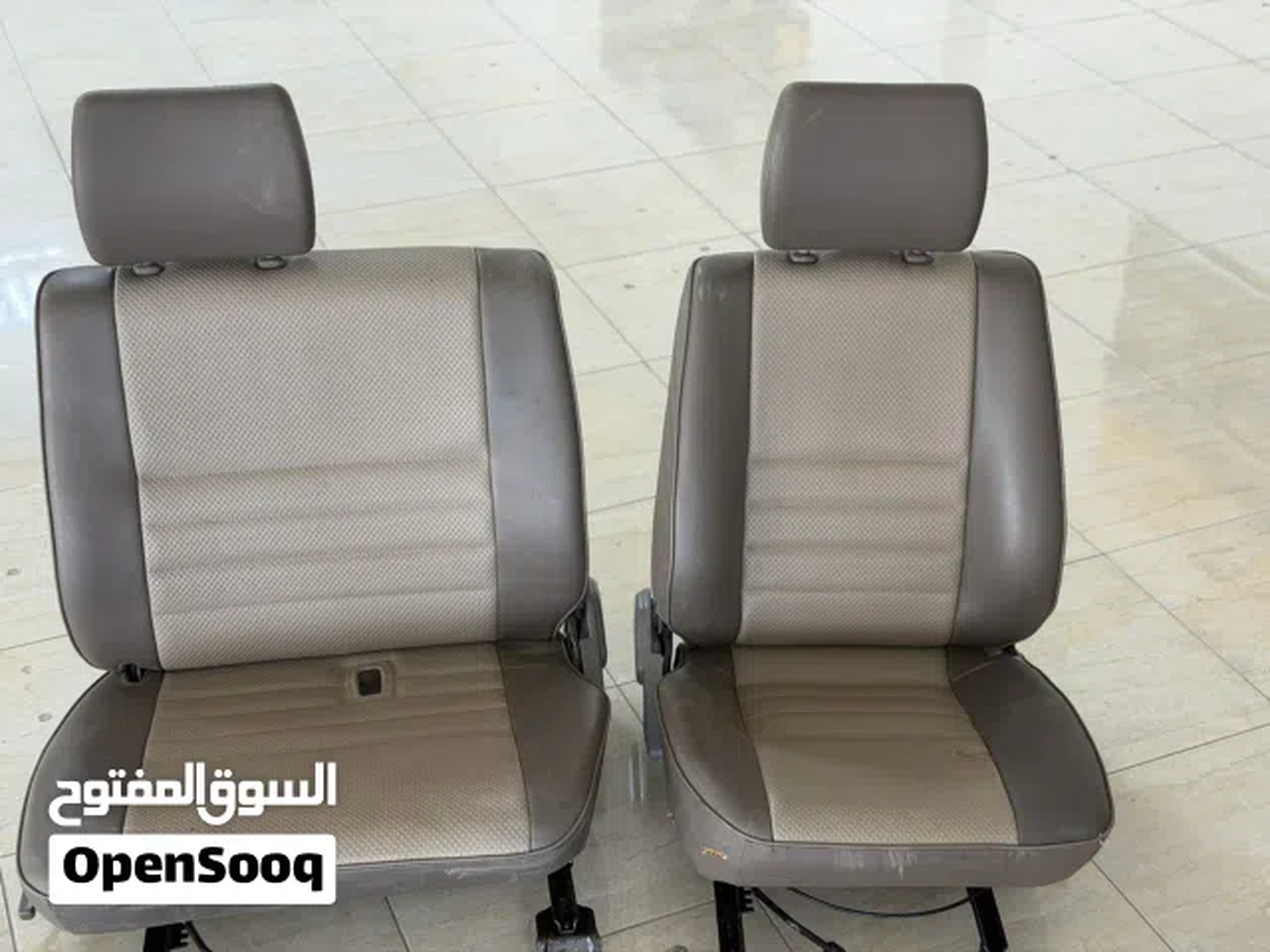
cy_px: 476
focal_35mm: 48
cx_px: 635
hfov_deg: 39.7
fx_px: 1761
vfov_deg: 30.3
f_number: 1.78
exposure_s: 1/83
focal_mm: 6.76
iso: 100
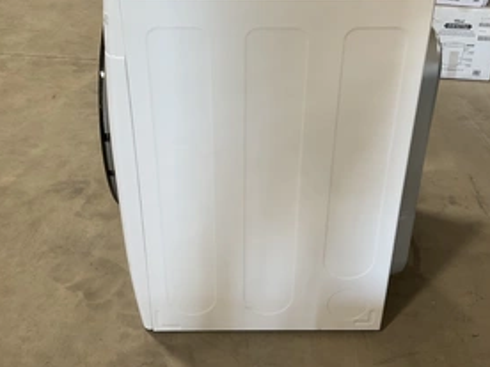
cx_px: 245
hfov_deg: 44.8
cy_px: 119
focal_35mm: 42
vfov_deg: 34.0
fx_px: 595
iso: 50
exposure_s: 1/60
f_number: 1.8
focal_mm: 3
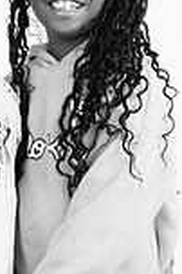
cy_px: 132
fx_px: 1125
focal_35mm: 148
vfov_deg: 13.9
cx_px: -43
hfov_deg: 9.1
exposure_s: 1/200
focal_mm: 50
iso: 125
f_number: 10
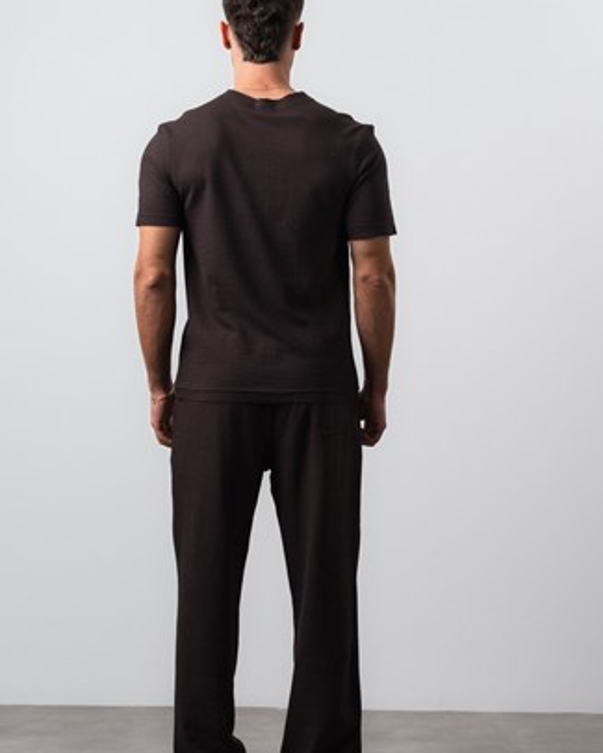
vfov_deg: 19.7
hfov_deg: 15.9
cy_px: 326
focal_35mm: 97
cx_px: 280
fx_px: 2163
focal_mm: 70
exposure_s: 1/125
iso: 100
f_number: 10
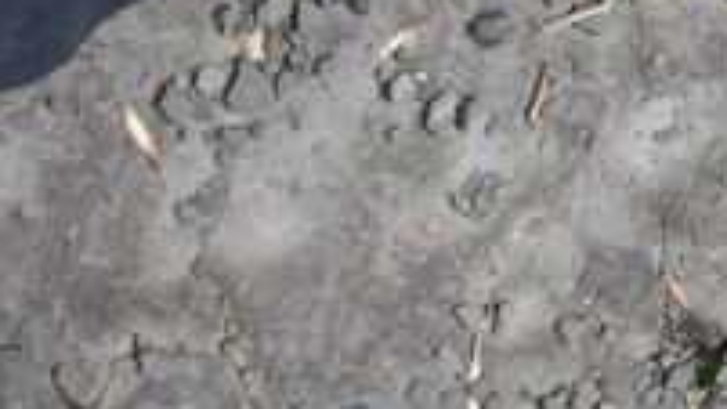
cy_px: -275
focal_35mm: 132
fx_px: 2544
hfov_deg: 15.5
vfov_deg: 8.9
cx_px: 919
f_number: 2.8
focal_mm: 8
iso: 100
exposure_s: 1/539
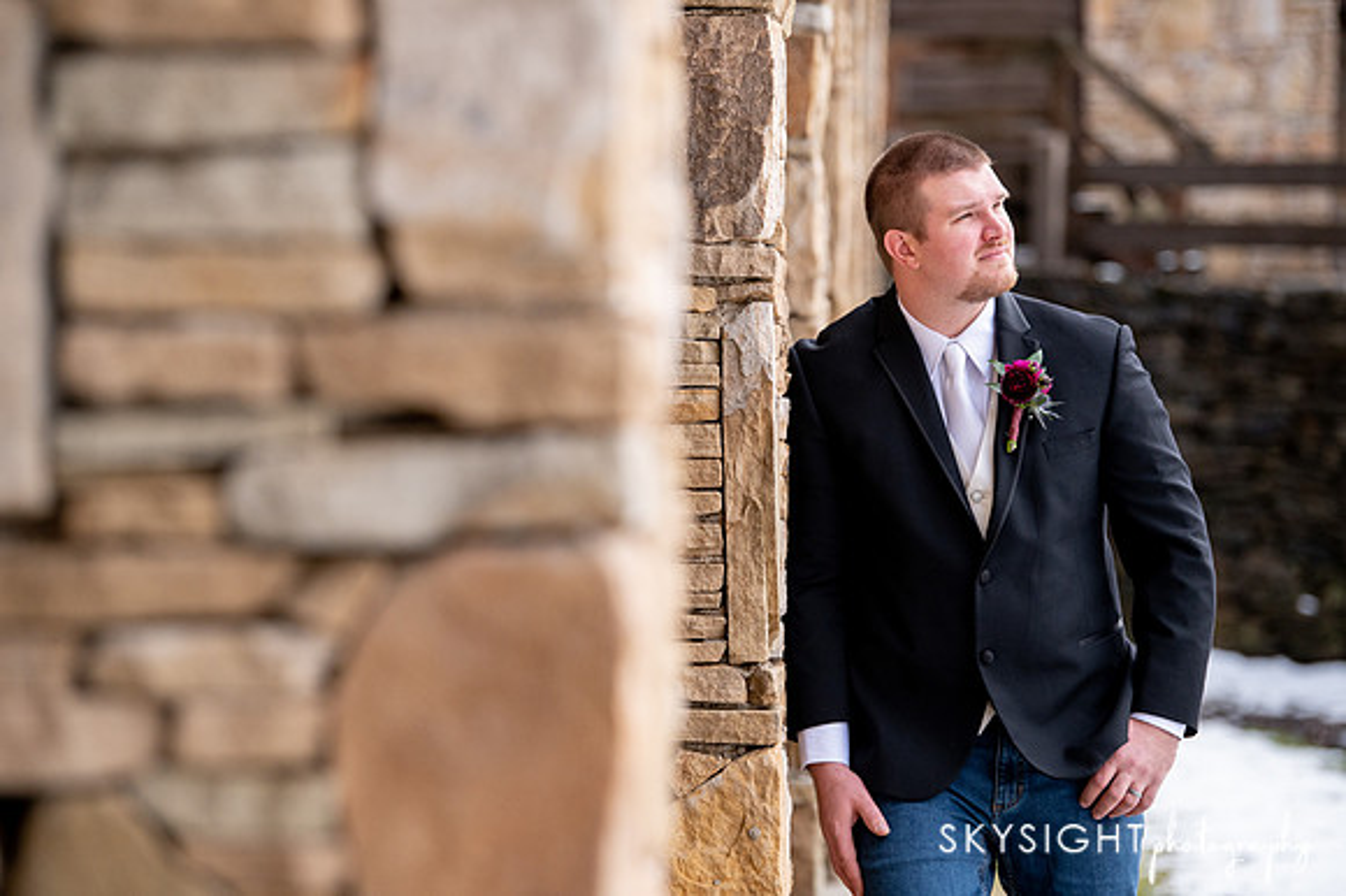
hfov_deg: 14.6
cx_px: 672
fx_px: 5239
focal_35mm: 140
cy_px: 448
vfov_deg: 9.8
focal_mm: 140
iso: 1250
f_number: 3.5
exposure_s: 1/3200
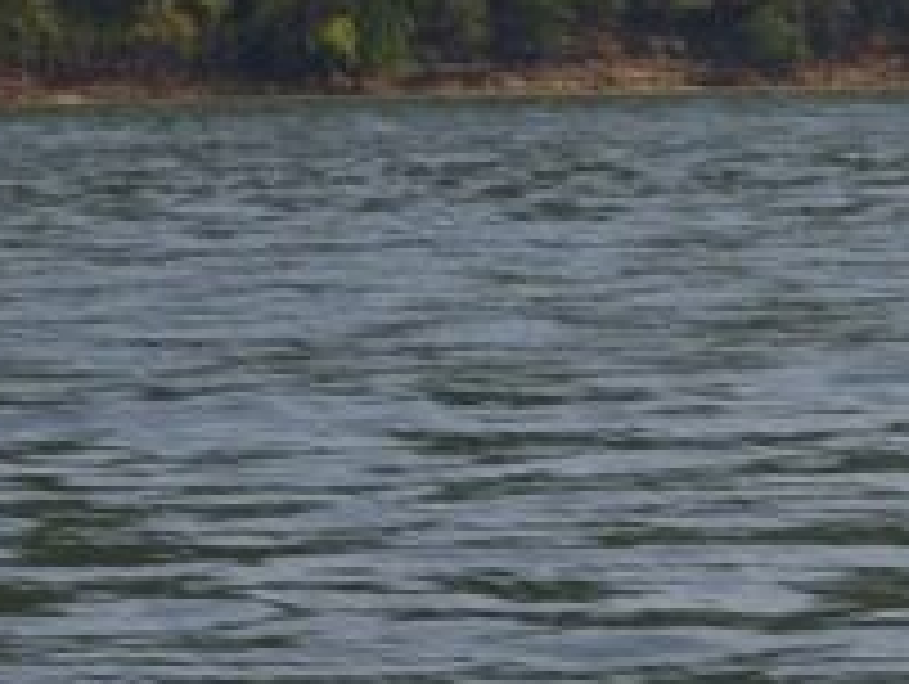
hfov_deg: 4.9
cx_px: 670
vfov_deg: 3.7
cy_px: -785
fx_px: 10554
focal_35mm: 401
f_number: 11
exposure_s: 1/350
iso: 200
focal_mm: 55
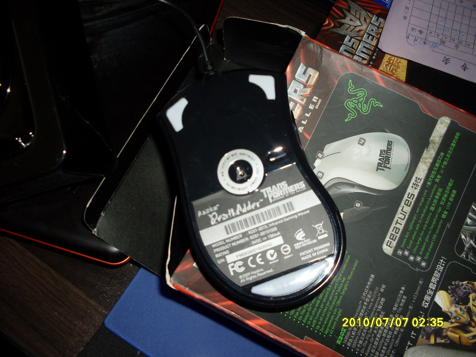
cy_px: 178
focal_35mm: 38
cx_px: 238
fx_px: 523
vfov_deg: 37.7
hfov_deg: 49.0
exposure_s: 1/45
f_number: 2.8
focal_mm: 6.3
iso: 100
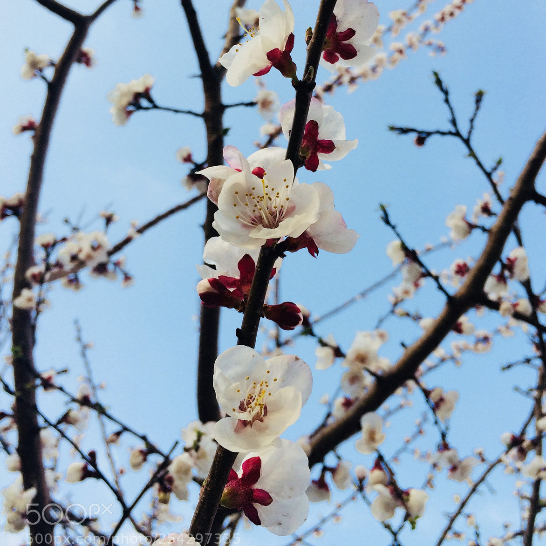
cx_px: 276
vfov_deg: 46.8
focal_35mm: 35
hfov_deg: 47.2
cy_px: 203
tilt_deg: +65.2
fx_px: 625
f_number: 2.2
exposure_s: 1/483
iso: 32
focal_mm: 4.15
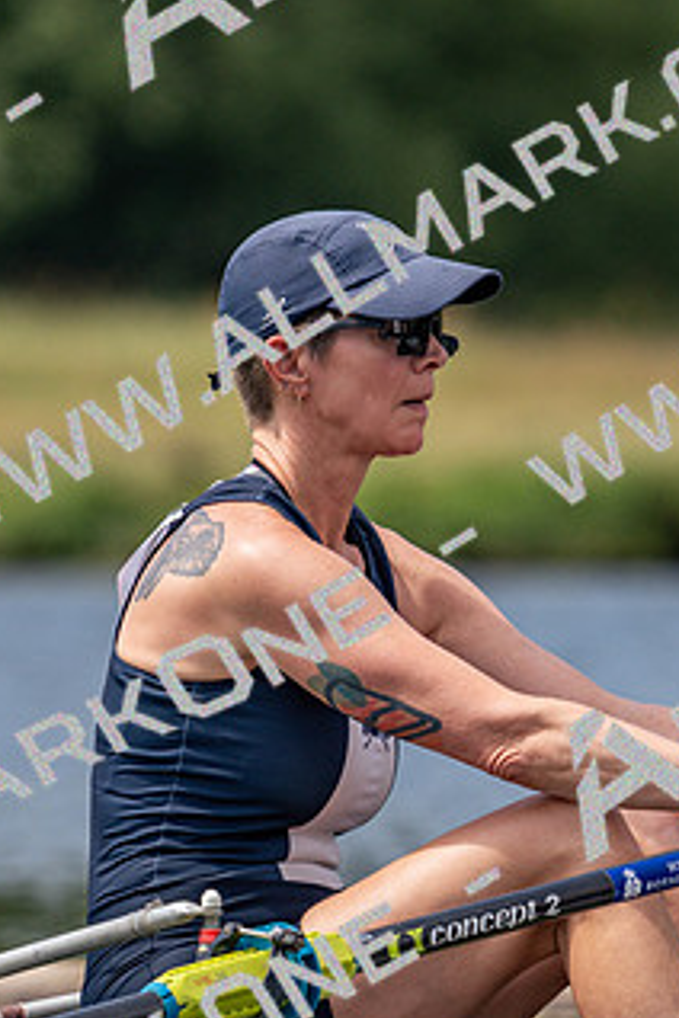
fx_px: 20651
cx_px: 295
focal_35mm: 730
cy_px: 559
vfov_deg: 2.8
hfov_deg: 1.9
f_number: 6.3
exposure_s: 1/1600
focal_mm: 400
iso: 320
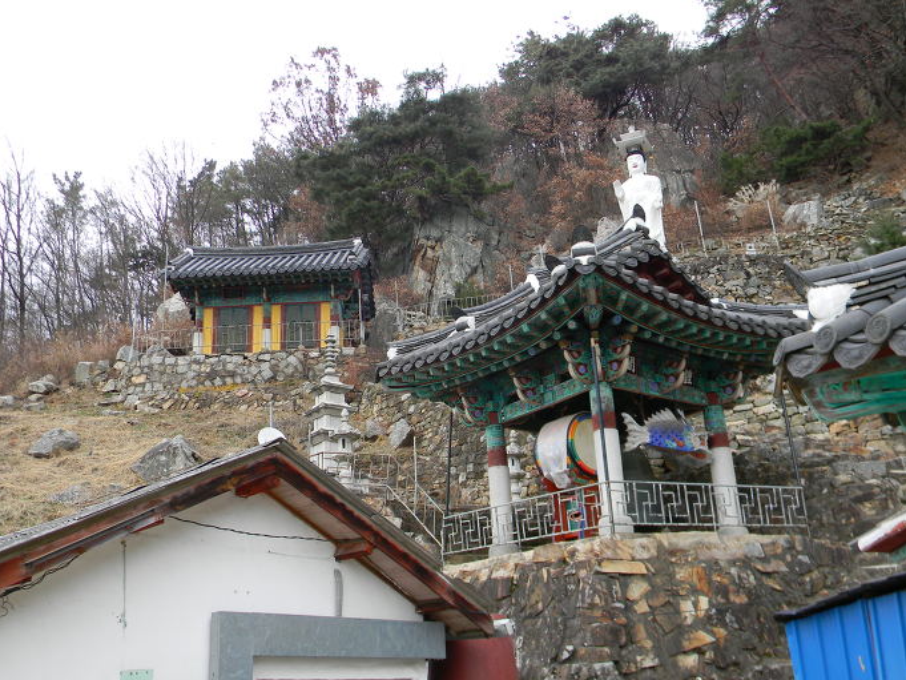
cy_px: 337
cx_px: 443
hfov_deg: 50.1
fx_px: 969
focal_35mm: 37
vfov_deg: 38.7
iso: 80
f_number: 3.7
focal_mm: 6.4
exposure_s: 1/71.8
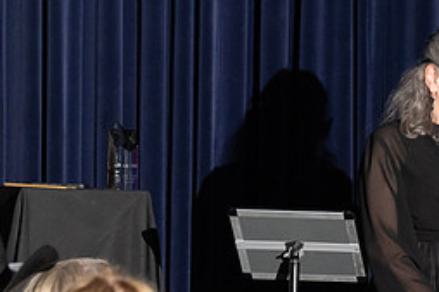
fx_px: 3778
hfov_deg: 6.6
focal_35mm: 310
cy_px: 192
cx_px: 477
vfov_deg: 4.4
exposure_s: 1/200
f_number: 4.5
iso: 2500
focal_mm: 91
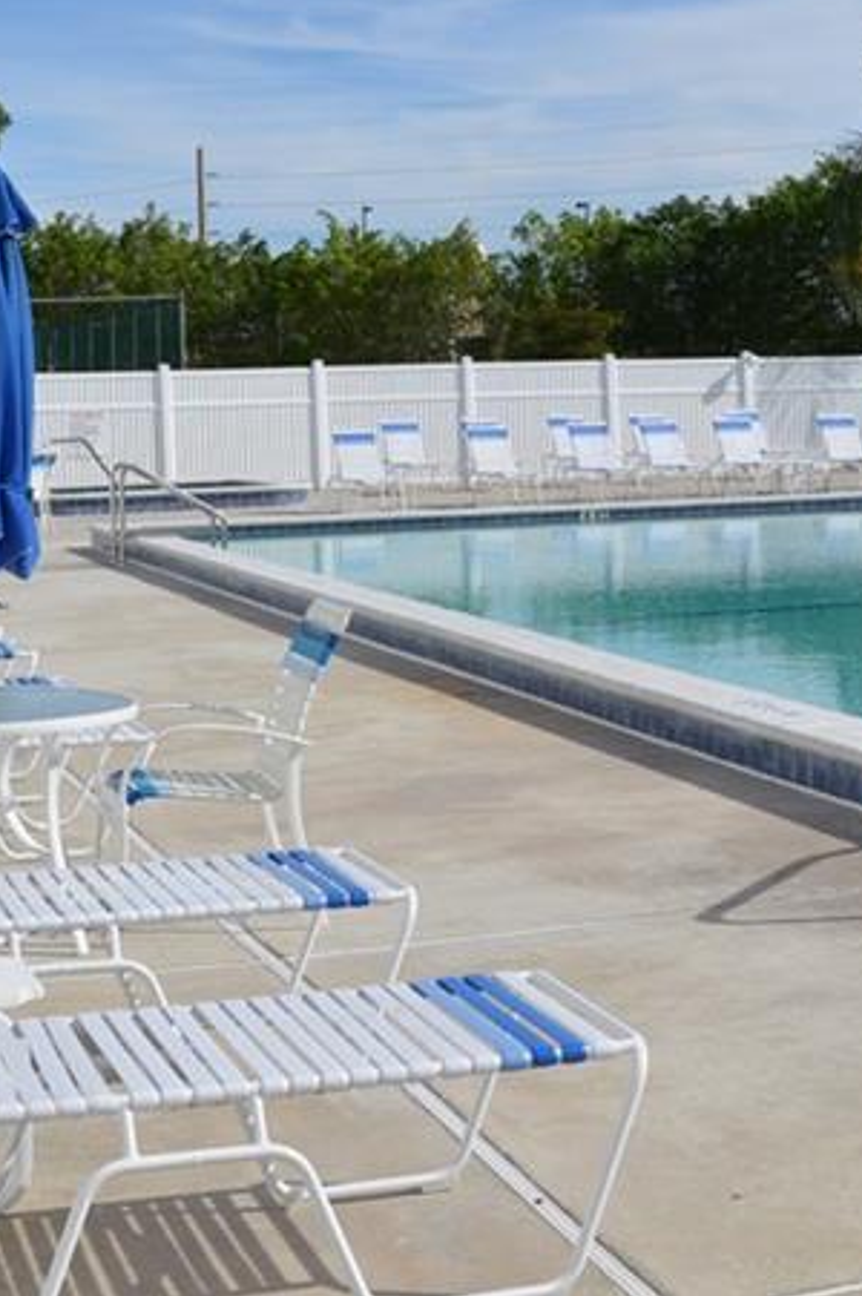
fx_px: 2446
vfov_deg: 29.6
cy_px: 524
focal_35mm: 68
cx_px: 629
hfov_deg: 19.9
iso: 100
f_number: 9
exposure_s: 1/400
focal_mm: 20
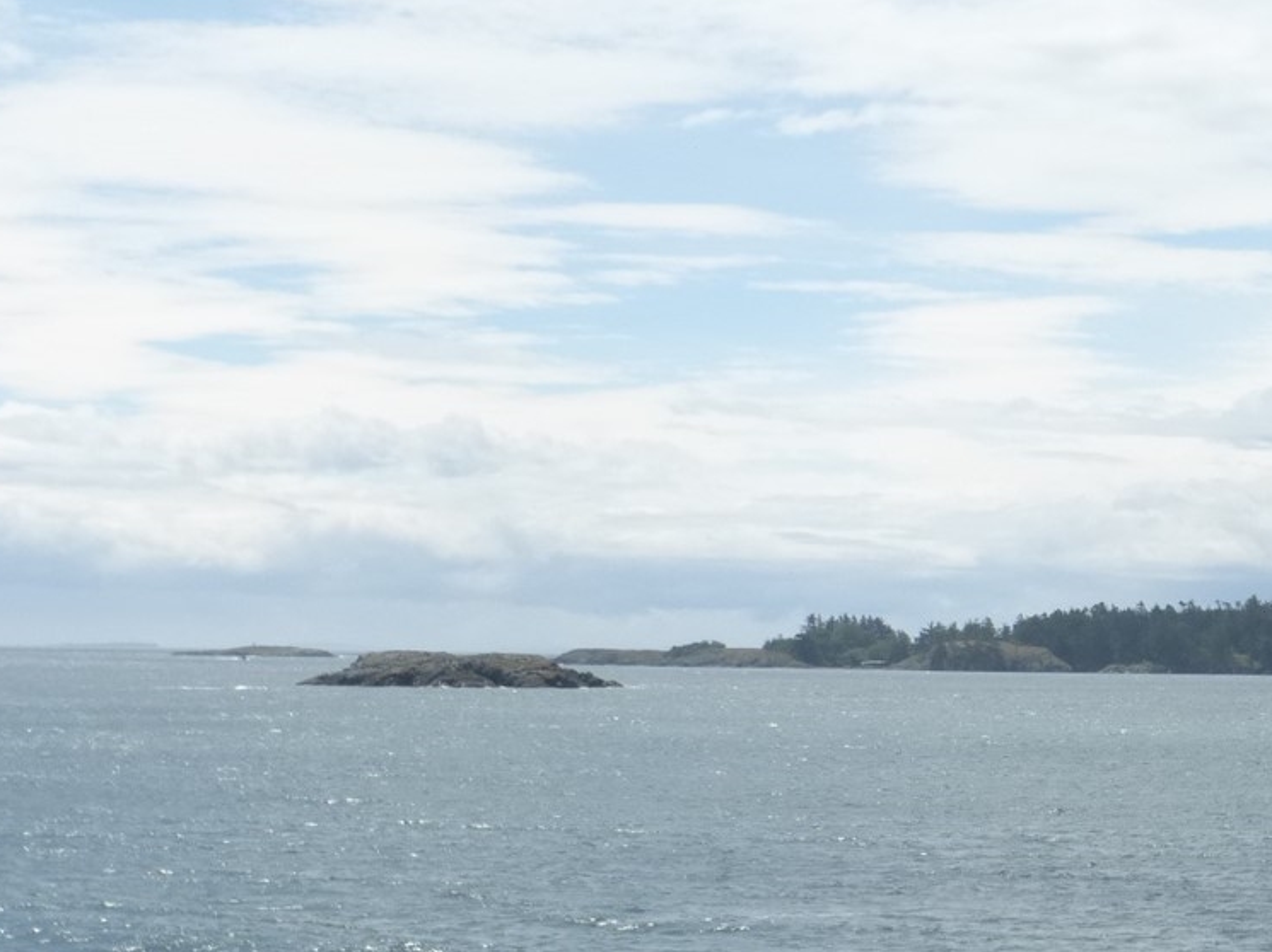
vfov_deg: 14.6
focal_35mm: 101
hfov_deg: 18.9
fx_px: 3710
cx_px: 1315
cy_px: 585
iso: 100
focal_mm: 8.5
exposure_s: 1/1300
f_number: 4.2
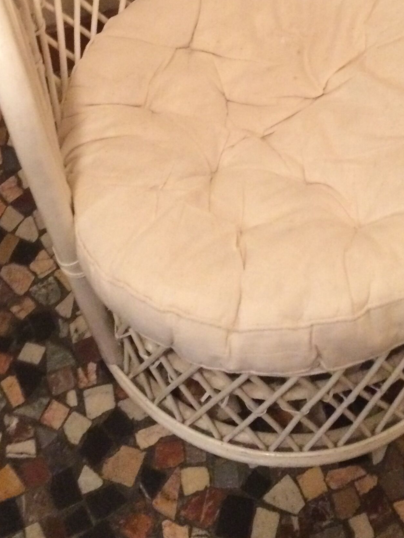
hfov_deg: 25.5
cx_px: 281
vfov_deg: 32.2
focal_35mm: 57
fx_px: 887
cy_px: 56
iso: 400
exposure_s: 1/17
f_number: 2.2
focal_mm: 4.15
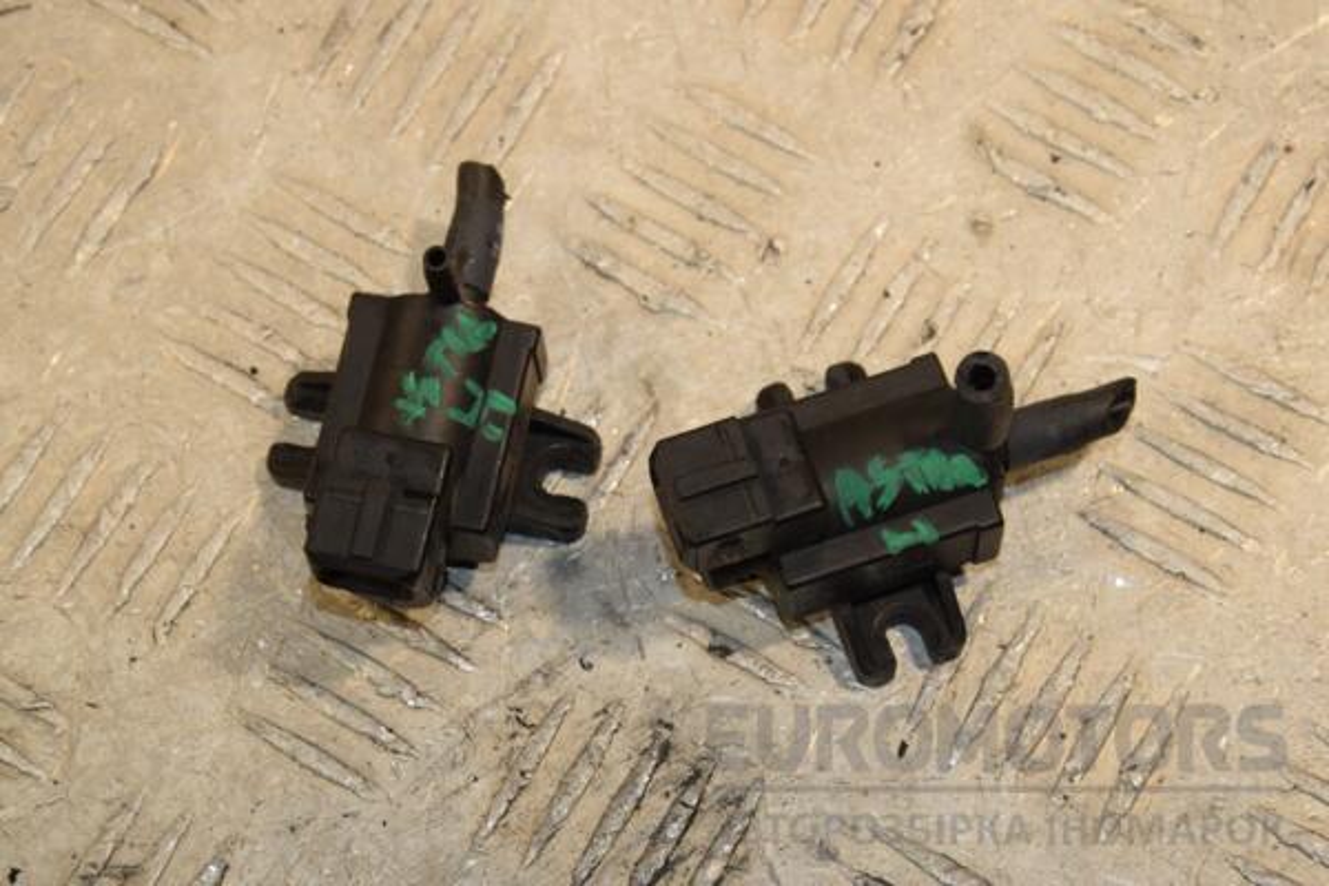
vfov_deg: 12.2
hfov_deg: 18.2
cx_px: 664
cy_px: 443
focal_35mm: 112
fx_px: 4153
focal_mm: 75
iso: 800
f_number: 8
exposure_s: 1/200
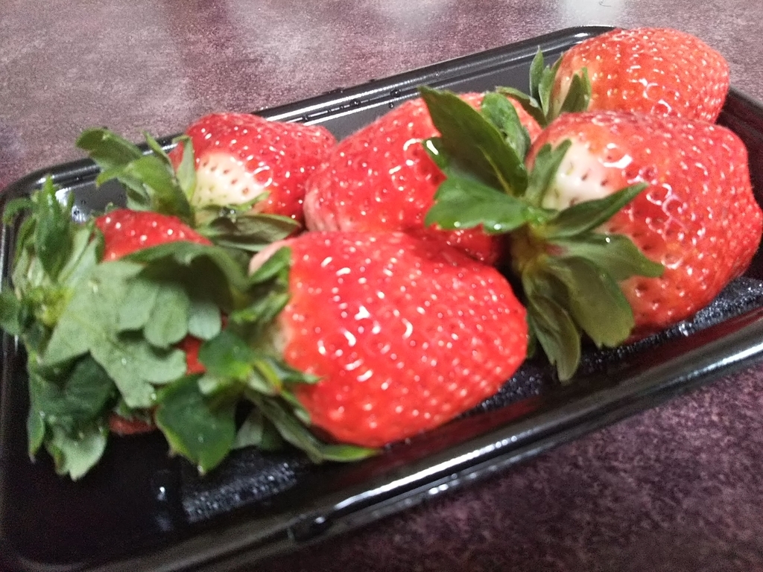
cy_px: 286
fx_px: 661
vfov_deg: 46.8
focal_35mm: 30
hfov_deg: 60.0
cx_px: 382
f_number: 2.2
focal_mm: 4
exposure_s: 1/20
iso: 250
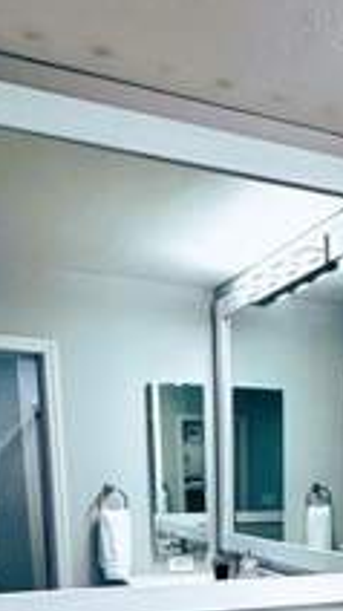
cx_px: 308
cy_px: 631
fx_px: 745
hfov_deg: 25.1
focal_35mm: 46
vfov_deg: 38.7
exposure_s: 1/120
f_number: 2.2
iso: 160
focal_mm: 2.22
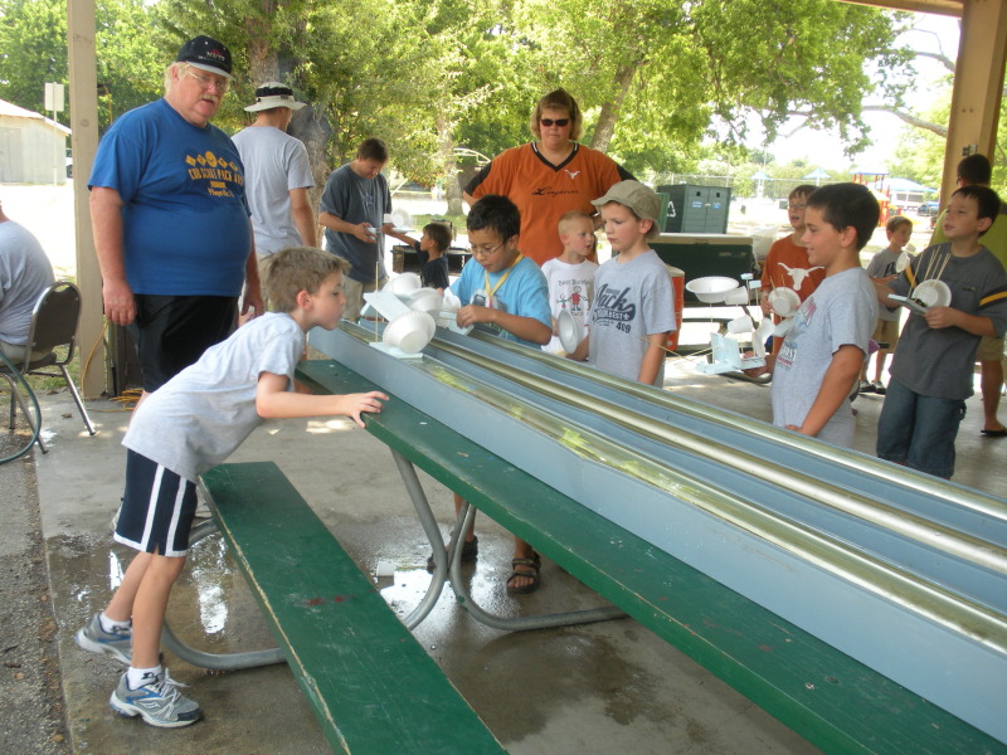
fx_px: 1047
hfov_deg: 51.4
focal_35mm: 36
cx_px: 504
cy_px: 378
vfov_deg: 39.7
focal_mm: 6.3
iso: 88
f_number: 3.5
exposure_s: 1/96.3
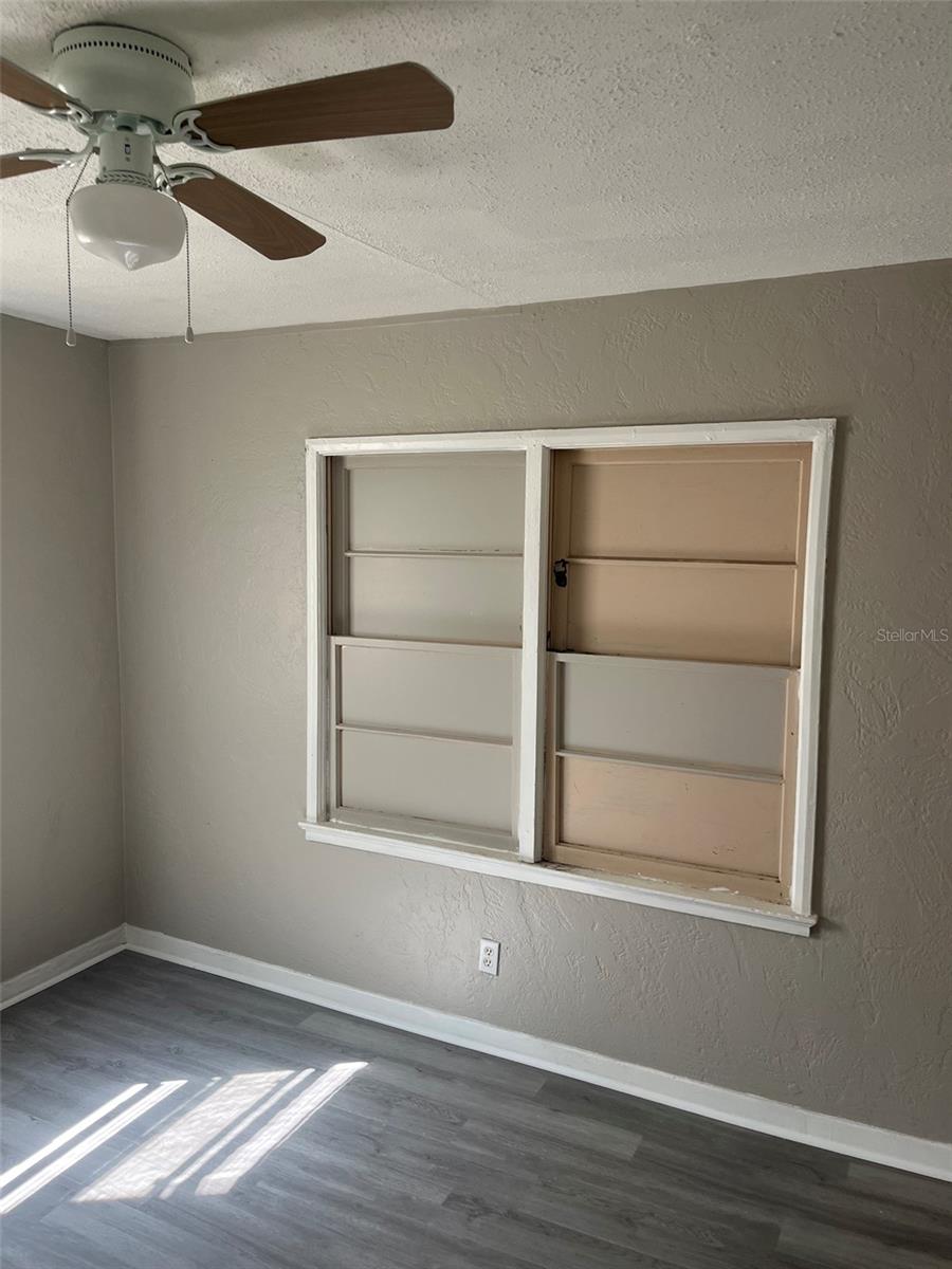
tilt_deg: -1.8
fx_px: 953
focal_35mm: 26
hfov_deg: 53.1
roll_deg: +1.4
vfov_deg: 67.3
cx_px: 476
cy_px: 634
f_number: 1.6
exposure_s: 1/121
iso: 80
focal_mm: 5.1
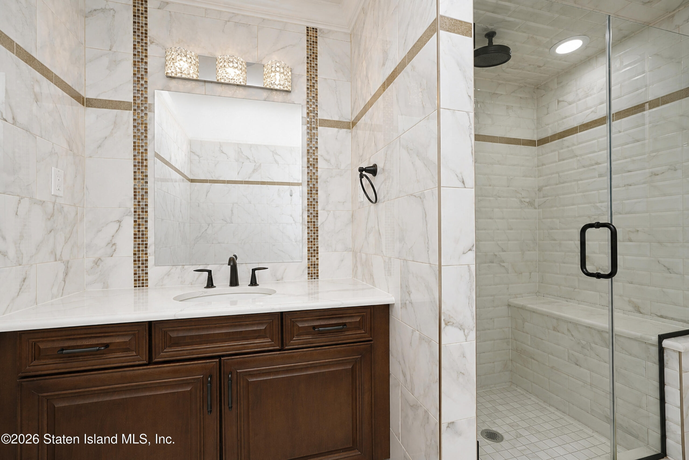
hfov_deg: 96.7
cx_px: 344
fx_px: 306
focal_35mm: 16
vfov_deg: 73.8
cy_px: 230
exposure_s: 1/50
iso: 64
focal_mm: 16
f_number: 5.6
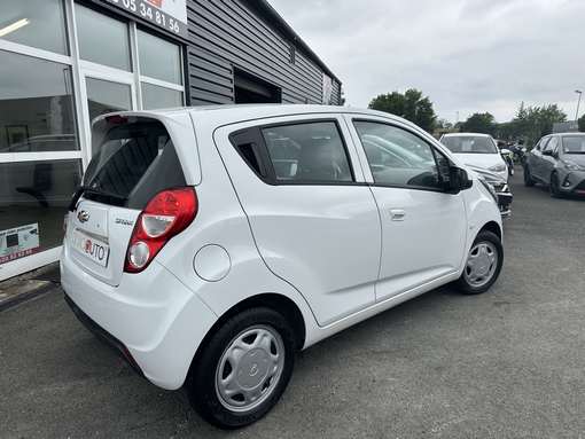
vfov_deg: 56.9
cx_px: 292
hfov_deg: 71.6
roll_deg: +0.8
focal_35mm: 24
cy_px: 220
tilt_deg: -11.7
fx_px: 406
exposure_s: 1/1664
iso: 80
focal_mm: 6.86
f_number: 1.78
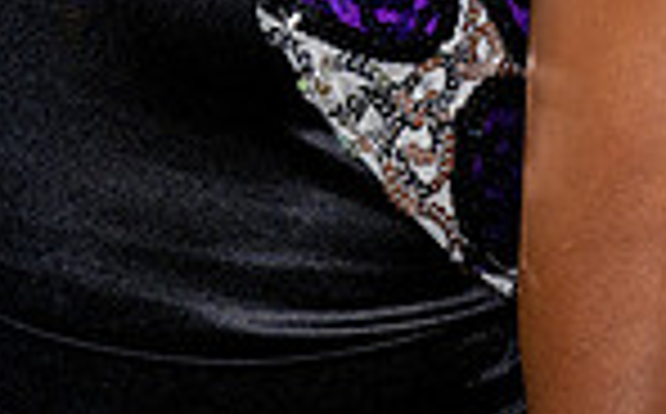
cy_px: -544
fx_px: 3933
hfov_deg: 9.7
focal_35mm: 217
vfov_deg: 5.8
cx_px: 346
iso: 400
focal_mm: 70
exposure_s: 1/250
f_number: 5.6
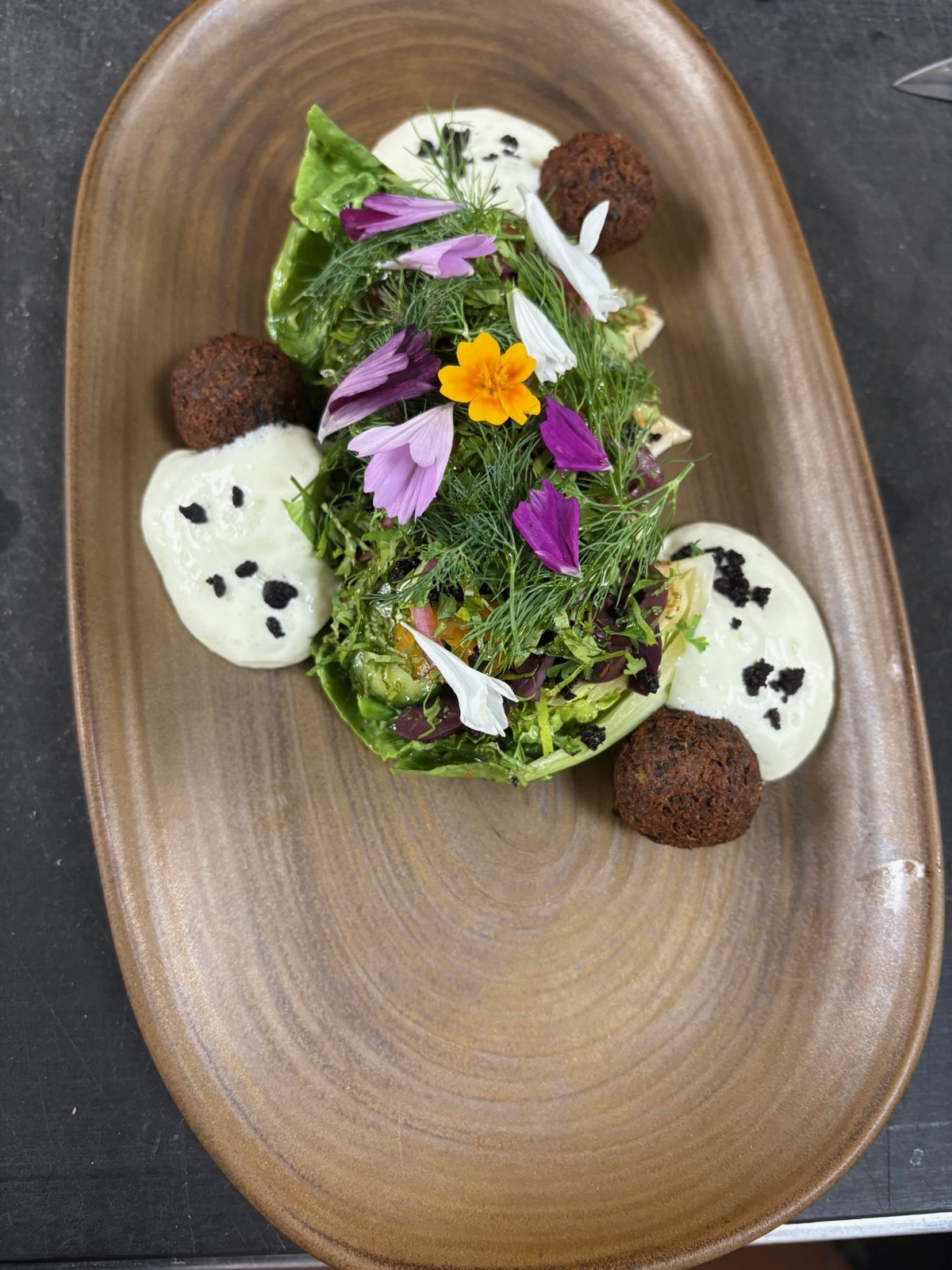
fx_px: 953
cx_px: 476
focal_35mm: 26
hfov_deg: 53.1
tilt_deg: -75.5
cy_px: 635
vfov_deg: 67.3
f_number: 1.6
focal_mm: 5.96
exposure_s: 1/60
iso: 160
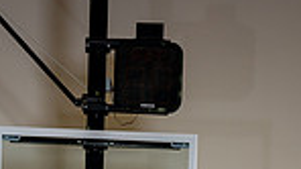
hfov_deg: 15.6
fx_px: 1093
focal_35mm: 137
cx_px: 92
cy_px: 430
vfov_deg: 8.0
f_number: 5.6
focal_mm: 43
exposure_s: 1/250
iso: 200
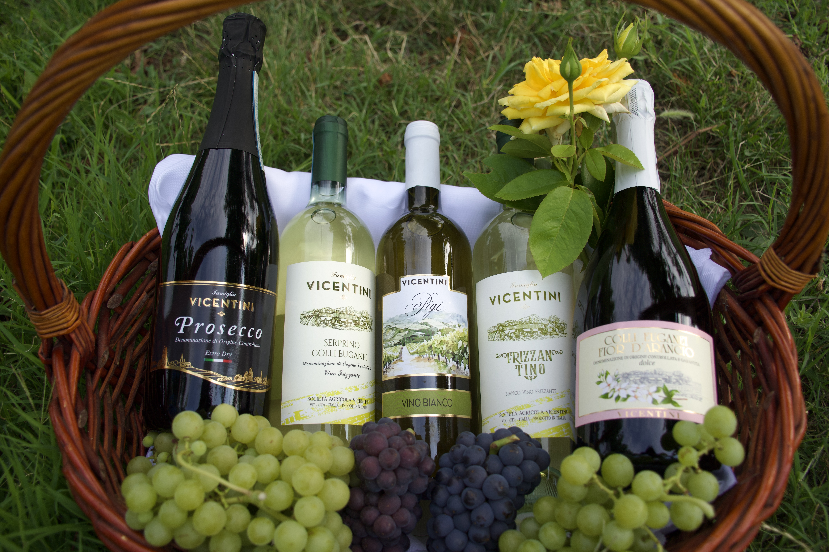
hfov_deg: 61.9
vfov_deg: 43.6
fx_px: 691
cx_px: 414
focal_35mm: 30
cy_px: 276
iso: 200
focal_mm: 20
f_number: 3.5
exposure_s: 1/1250
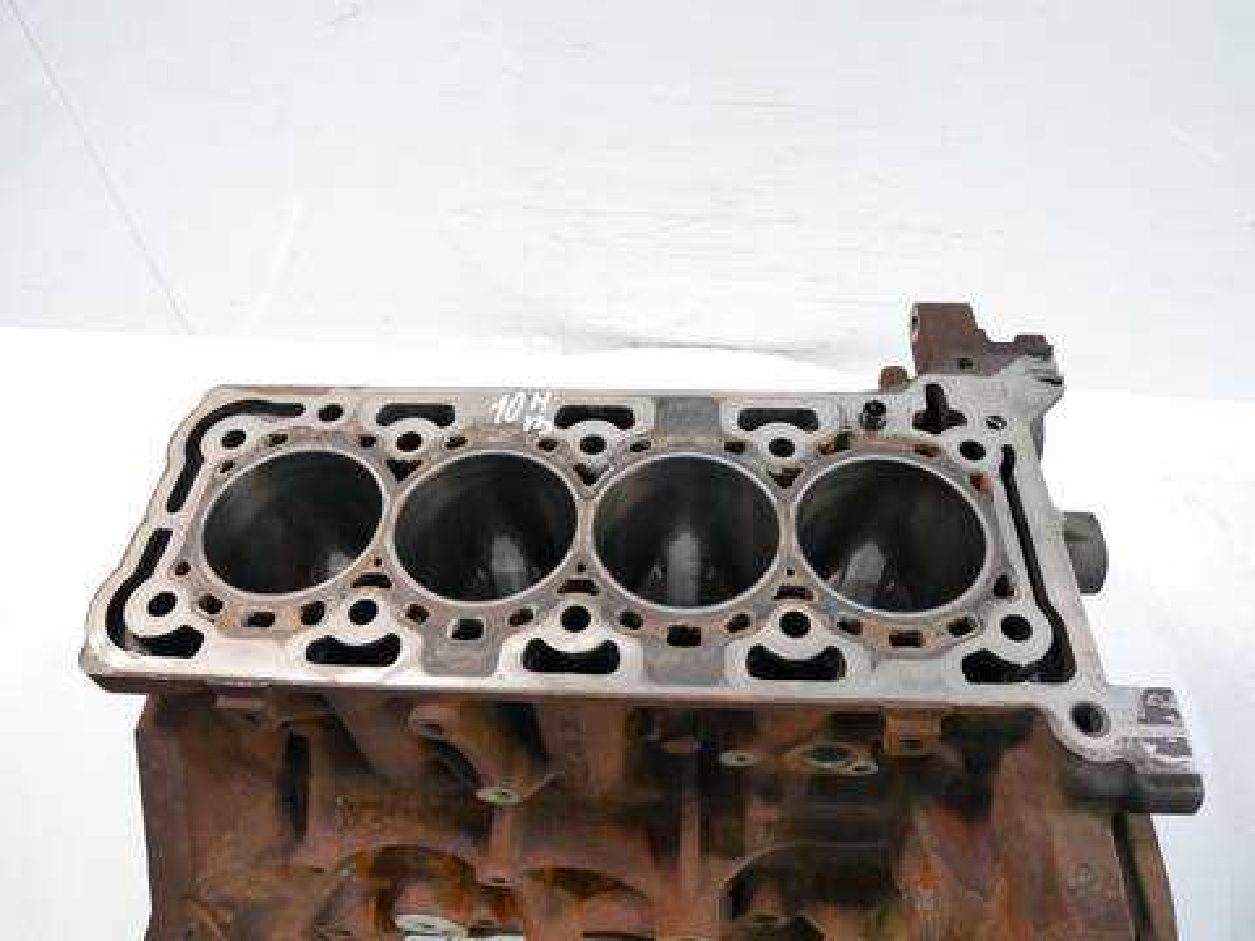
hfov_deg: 71.6
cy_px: 470
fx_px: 870
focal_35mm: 24
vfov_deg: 56.8
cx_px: 628
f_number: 3.5
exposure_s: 1/60
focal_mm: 12
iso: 1000
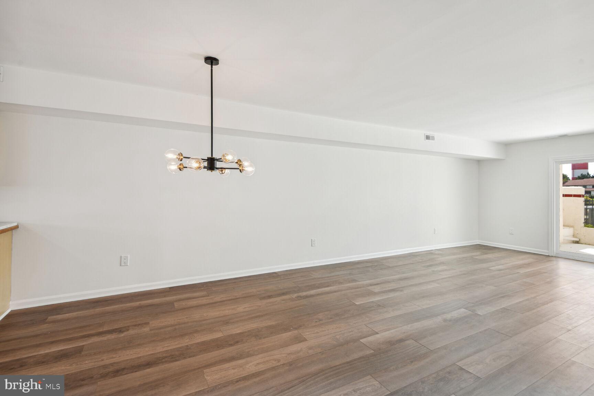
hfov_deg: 96.7
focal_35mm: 16
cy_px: 198
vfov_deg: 73.7
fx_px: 264
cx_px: 297
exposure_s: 1/60
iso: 200
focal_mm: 16
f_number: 8
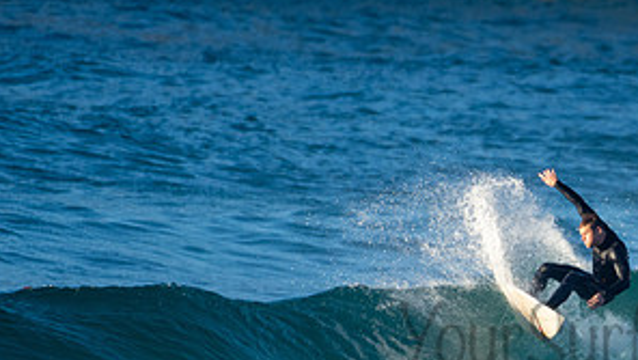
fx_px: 26054
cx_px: 623
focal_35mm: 1539
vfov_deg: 0.8
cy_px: 316
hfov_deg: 1.4
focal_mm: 500
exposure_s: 1/1250
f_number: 5.6
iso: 400
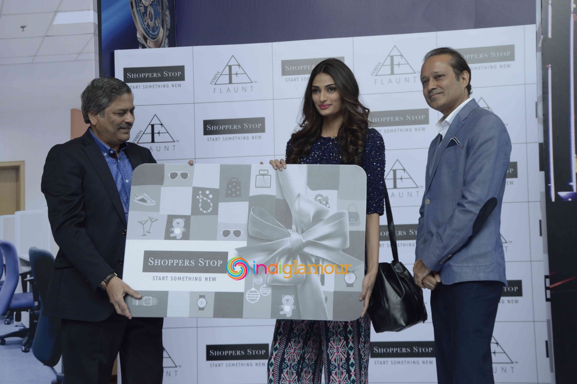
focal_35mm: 75
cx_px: 288
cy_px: 192
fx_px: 1201
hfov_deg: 27.0
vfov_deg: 18.1
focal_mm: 50
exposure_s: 1/200
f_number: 9
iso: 800
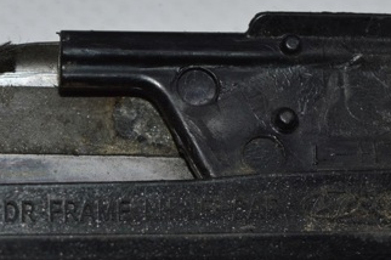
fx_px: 1779
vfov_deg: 8.3
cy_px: 213
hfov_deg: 12.5
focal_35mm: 164
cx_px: 46
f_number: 8
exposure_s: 1/60
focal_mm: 55
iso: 100
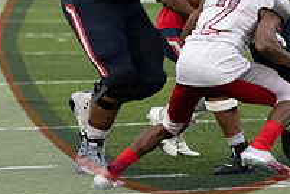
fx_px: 4889
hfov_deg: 3.4
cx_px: 189
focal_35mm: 607
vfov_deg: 2.3
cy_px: 41
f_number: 2.8
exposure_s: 1/2000
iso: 3200
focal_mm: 140
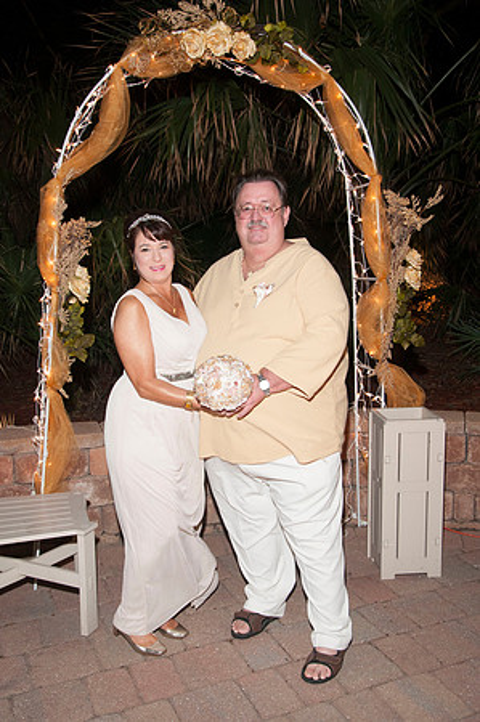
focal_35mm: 38
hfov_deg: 35.4
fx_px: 752
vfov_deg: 51.3
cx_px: 240
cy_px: 361
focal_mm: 25
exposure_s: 1/30
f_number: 5.6
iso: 400
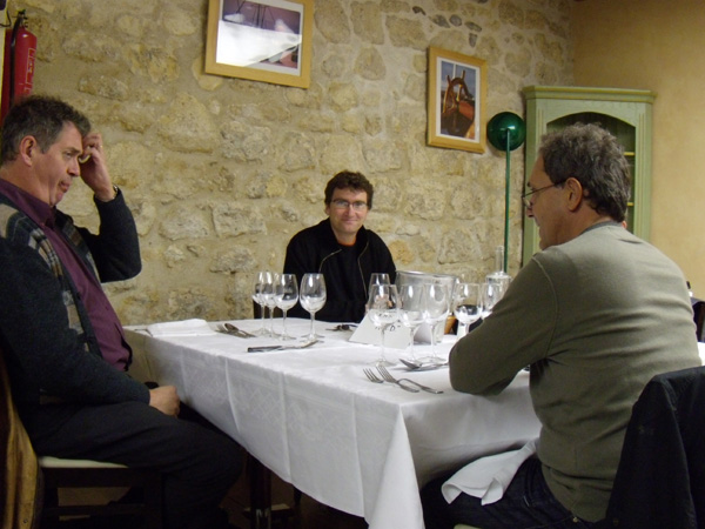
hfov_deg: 51.4
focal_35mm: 36
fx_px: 733
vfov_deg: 39.7
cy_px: 264
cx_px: 352
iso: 400
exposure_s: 1/40
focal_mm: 6.4
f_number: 3.6
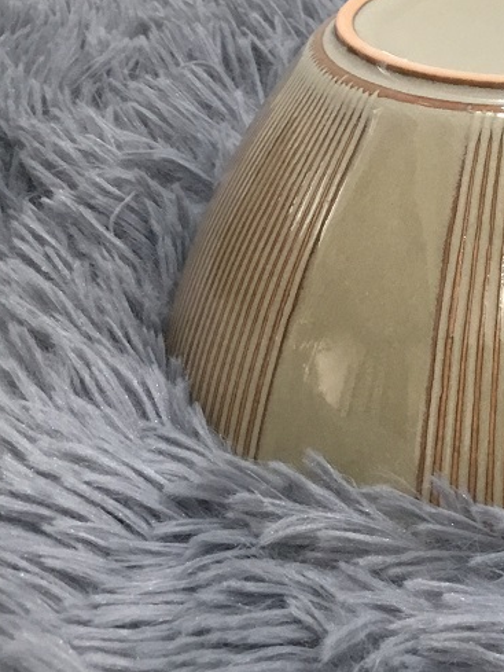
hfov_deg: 18.4
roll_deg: +1.0
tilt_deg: -21.3
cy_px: 93
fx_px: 1475
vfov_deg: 25.0
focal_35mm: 76
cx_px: 604
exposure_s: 1/33
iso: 100
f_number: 2.4
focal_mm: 3.3
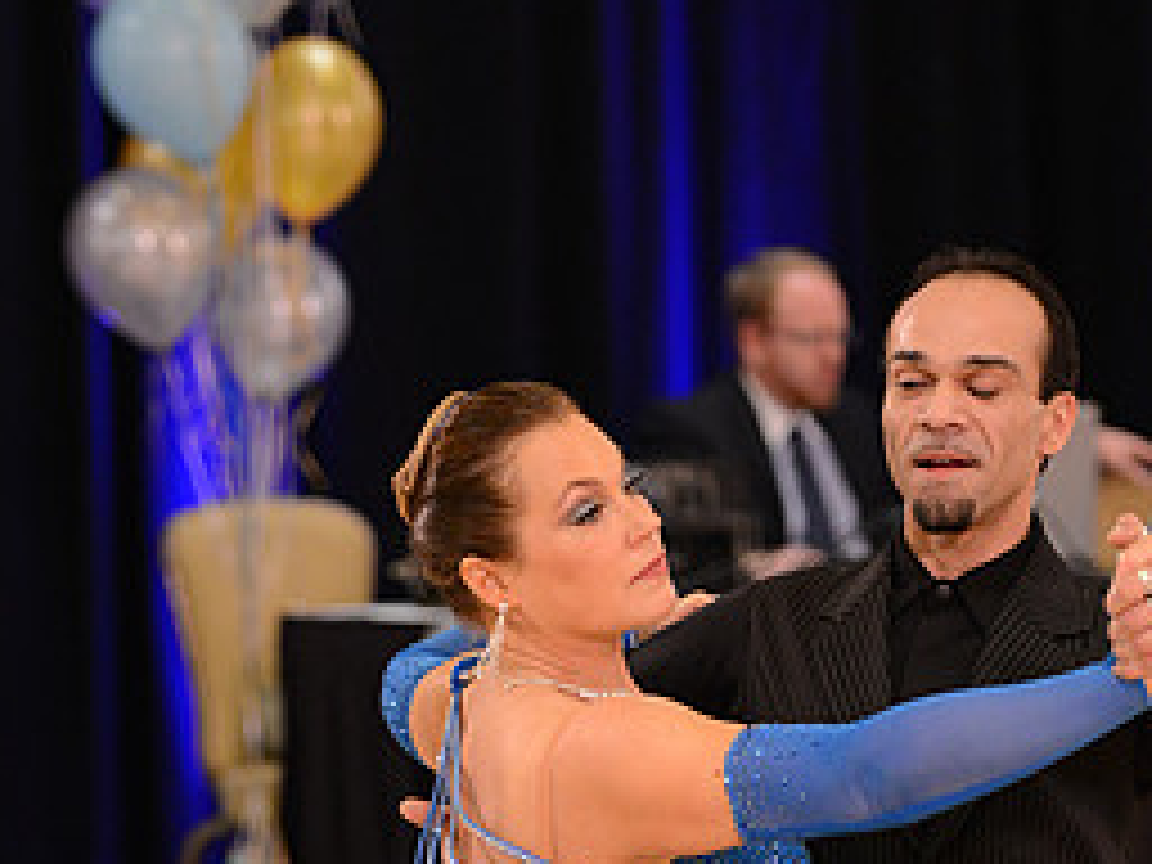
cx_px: 637
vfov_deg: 5.8
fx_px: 8420
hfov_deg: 7.8
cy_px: 1174
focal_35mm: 253
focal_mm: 116
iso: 2500
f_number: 2.8
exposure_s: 1/250
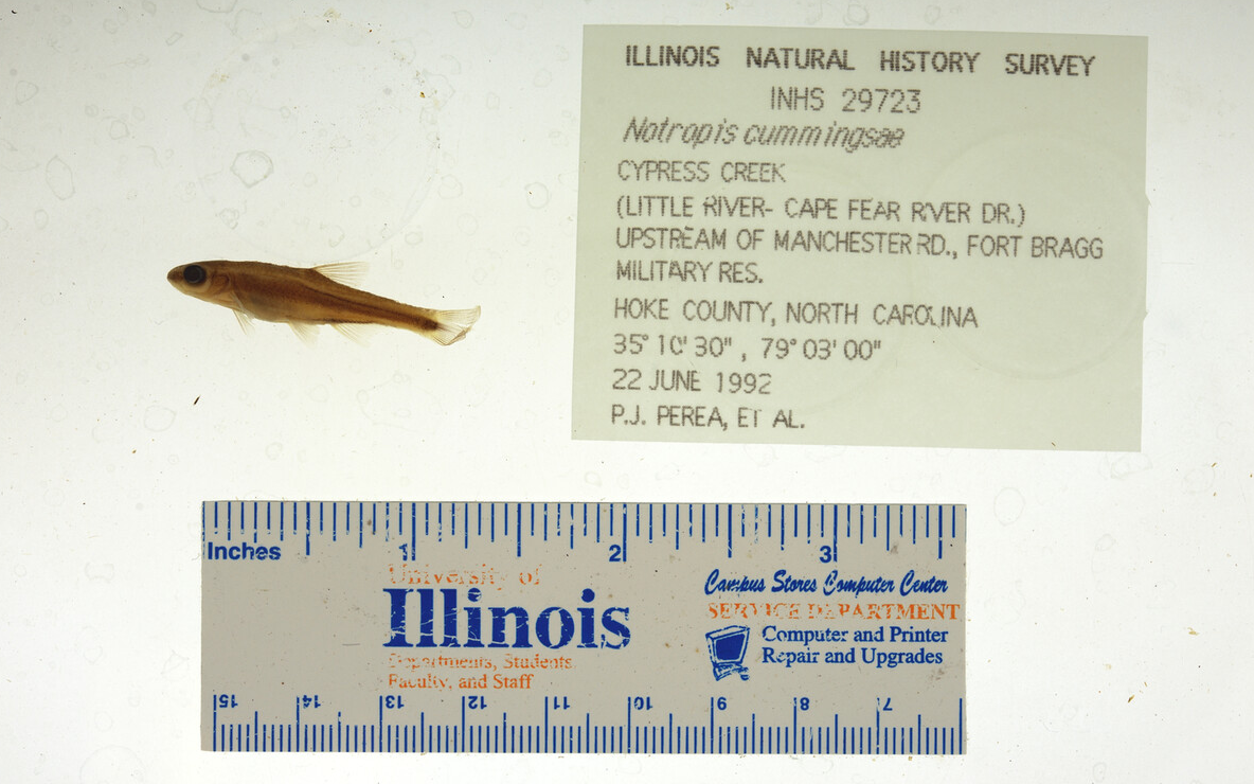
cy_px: 395
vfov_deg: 21.0
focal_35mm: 62
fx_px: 2119
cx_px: 620
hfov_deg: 33.0
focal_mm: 60
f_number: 10
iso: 100
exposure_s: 1/200
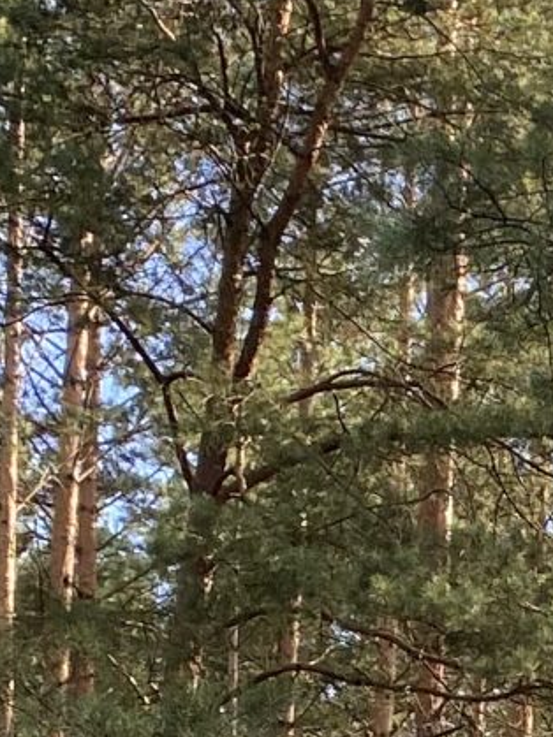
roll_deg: -1.1
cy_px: 1474
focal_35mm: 159
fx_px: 3388
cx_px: 1263
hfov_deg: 8.6
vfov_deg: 11.2
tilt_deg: +9.1
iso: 32
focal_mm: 4.25
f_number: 1.8
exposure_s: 1/557
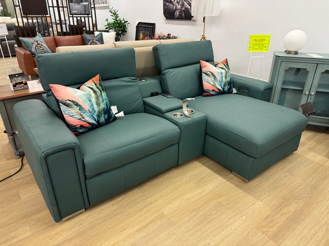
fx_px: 228
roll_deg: -0.3
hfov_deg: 71.6
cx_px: 164
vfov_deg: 56.8
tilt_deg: -24.9
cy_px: 123
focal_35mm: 24
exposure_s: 1/60
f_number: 1.78
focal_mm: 6.76
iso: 160
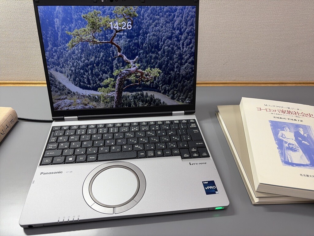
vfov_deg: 53.1
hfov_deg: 67.3
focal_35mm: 26
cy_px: 118
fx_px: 236
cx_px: 157
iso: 125
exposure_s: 1/120
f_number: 1.6
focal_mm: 5.96
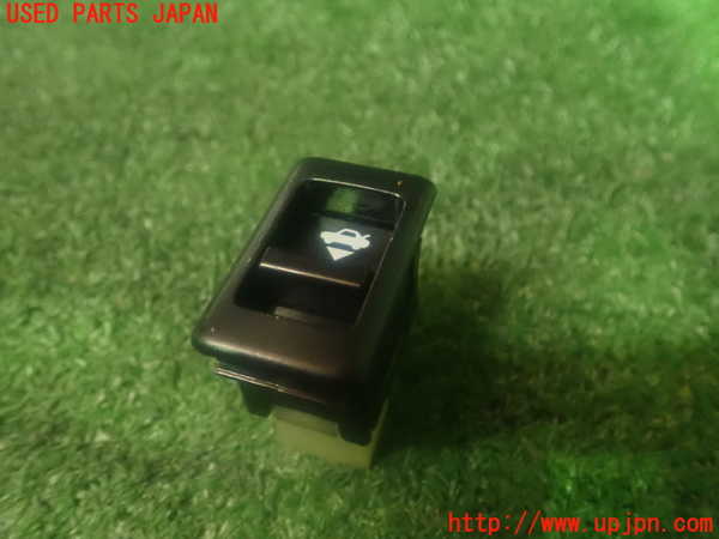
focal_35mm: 30
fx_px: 623
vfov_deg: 46.8
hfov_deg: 60.0
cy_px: 270
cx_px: 360
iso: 1600
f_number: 2.3
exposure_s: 1/20
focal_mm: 5.5
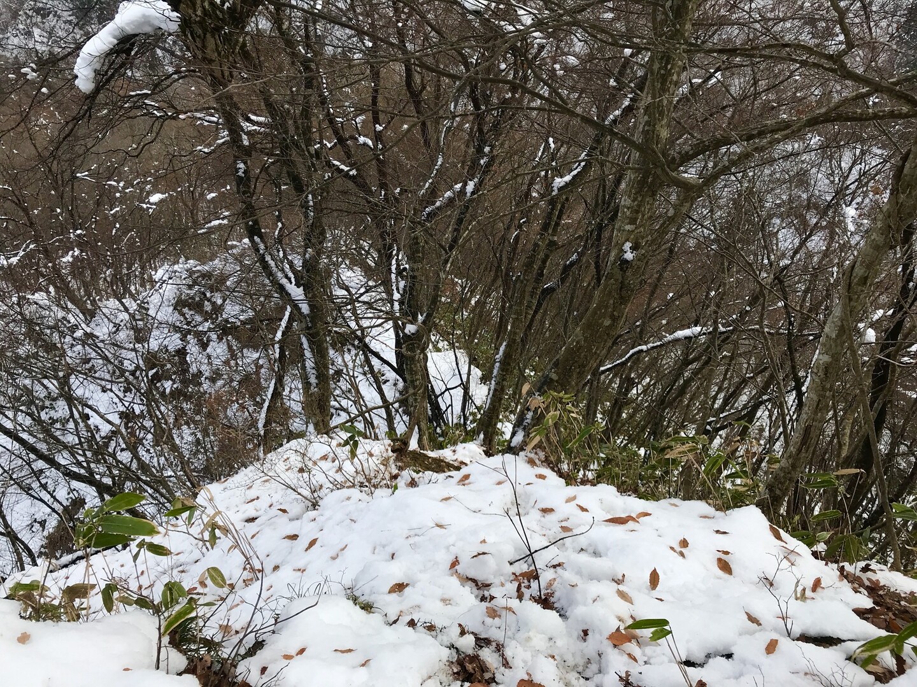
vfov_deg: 49.7
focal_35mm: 28
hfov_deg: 63.5
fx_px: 741
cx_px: 458
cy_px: 344
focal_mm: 3.99
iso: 20
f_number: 1.8
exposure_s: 1/591
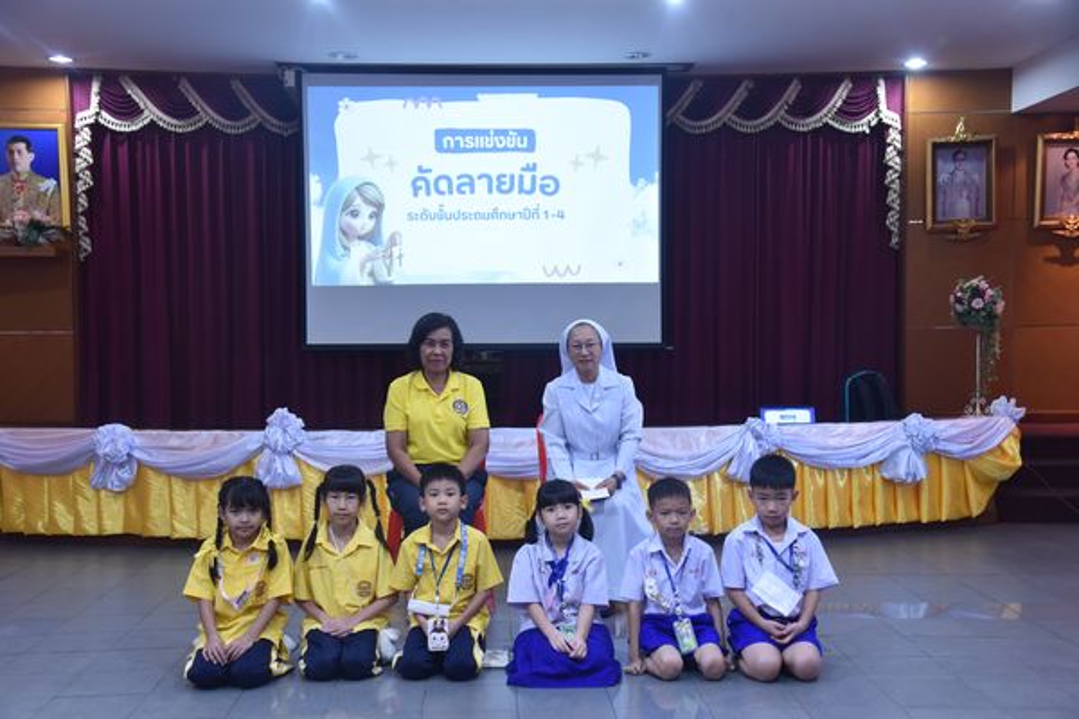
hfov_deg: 44.5
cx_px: 540
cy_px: 360
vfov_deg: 30.5
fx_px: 1319
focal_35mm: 44
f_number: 4
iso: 1600
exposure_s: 1/40
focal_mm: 44
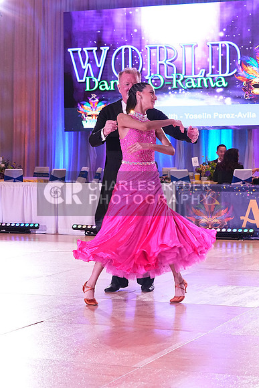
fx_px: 981
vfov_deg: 22.4
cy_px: 194
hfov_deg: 15.0
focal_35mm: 91
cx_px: 130
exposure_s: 1/250
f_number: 6.3
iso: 3200
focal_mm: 61
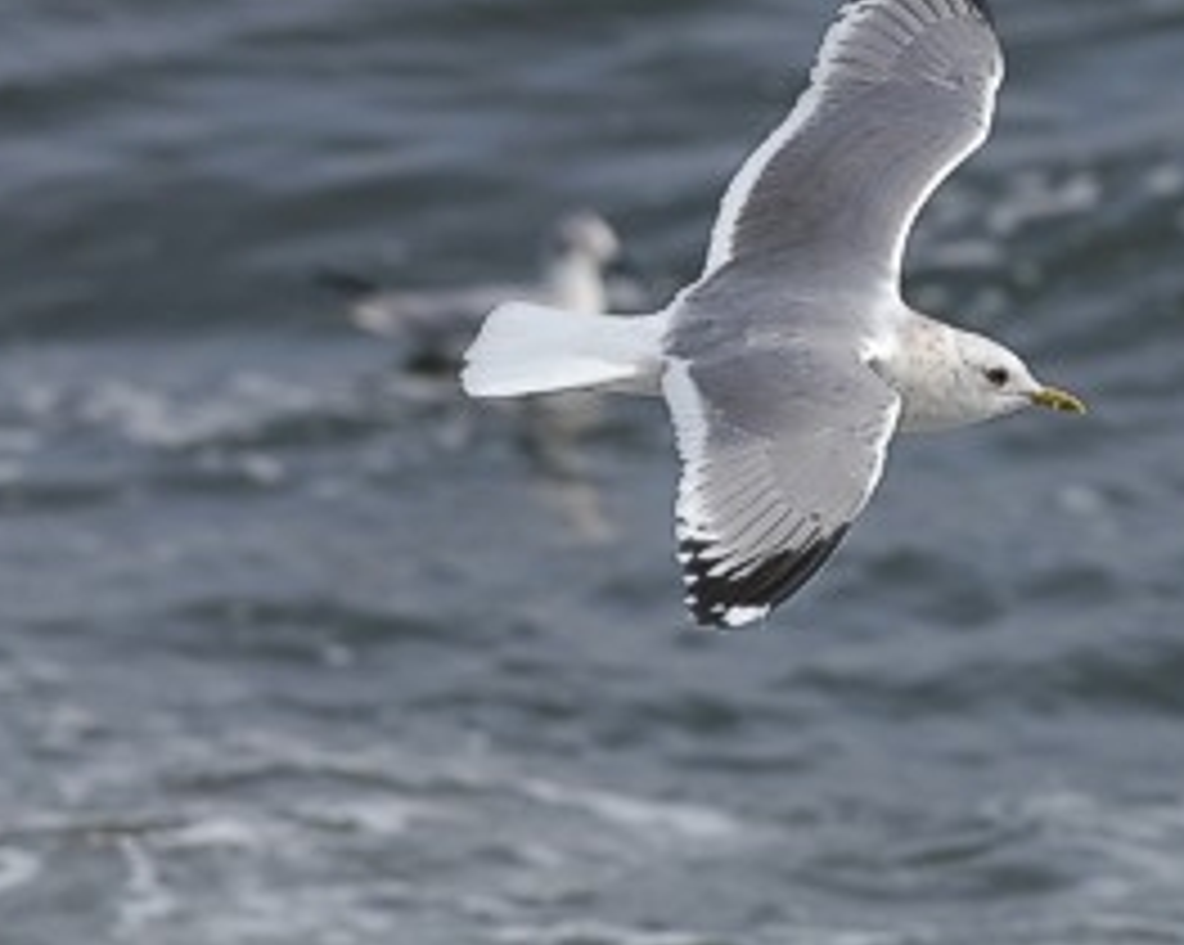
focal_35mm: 722
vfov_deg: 2.1
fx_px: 25281
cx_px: 891
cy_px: 299
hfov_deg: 2.7
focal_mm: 300
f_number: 4.5
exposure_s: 1/1250
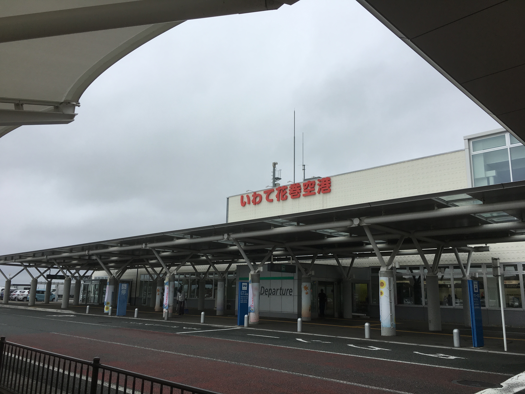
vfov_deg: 48.2
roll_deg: -1.6
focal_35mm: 29
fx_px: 440
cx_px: 262
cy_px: 197
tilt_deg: +11.5
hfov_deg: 61.7
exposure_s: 1/845
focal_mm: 4.15
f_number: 2.2
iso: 25
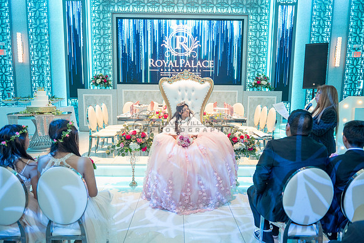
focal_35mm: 24
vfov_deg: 53.2
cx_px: 182
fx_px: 243
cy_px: 122
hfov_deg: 73.7
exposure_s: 1/125
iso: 1600
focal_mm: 24
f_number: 2.8
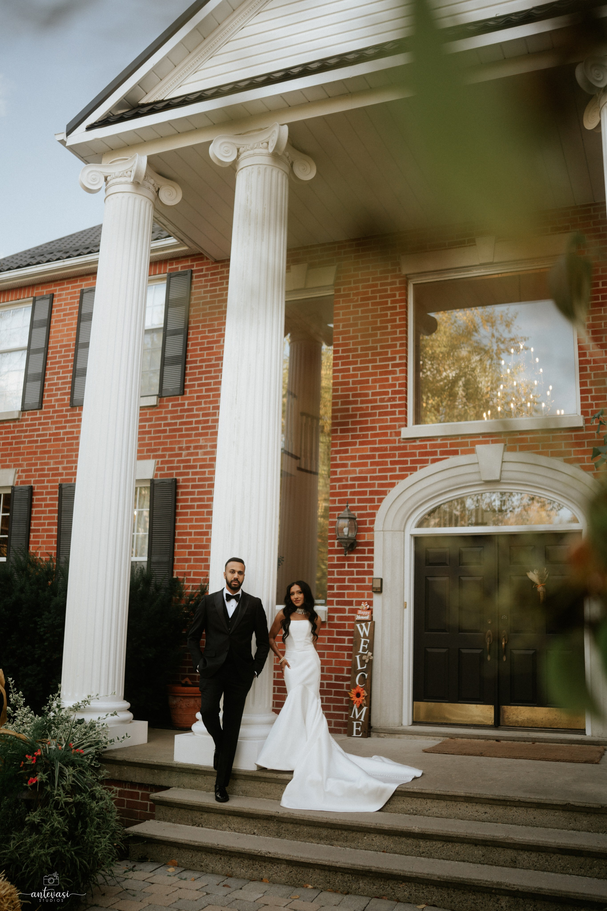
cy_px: 456
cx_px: 304
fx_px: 885
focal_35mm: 35
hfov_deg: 37.9
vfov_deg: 54.4
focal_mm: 35
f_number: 1.4
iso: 160
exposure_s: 1/250
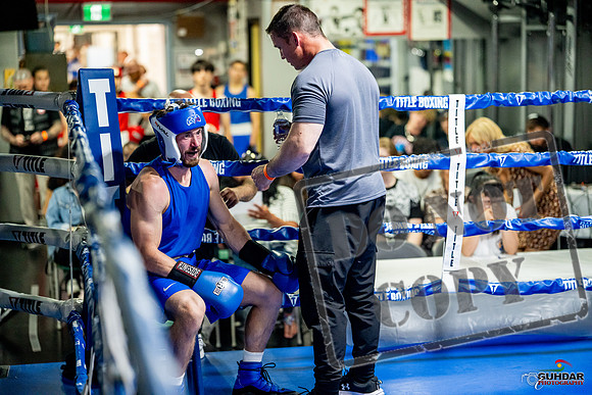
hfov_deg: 26.0
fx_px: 1283
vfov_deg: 17.5
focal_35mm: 78
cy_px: 198
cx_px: 296
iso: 6400
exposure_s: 1/1000
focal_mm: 78
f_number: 2
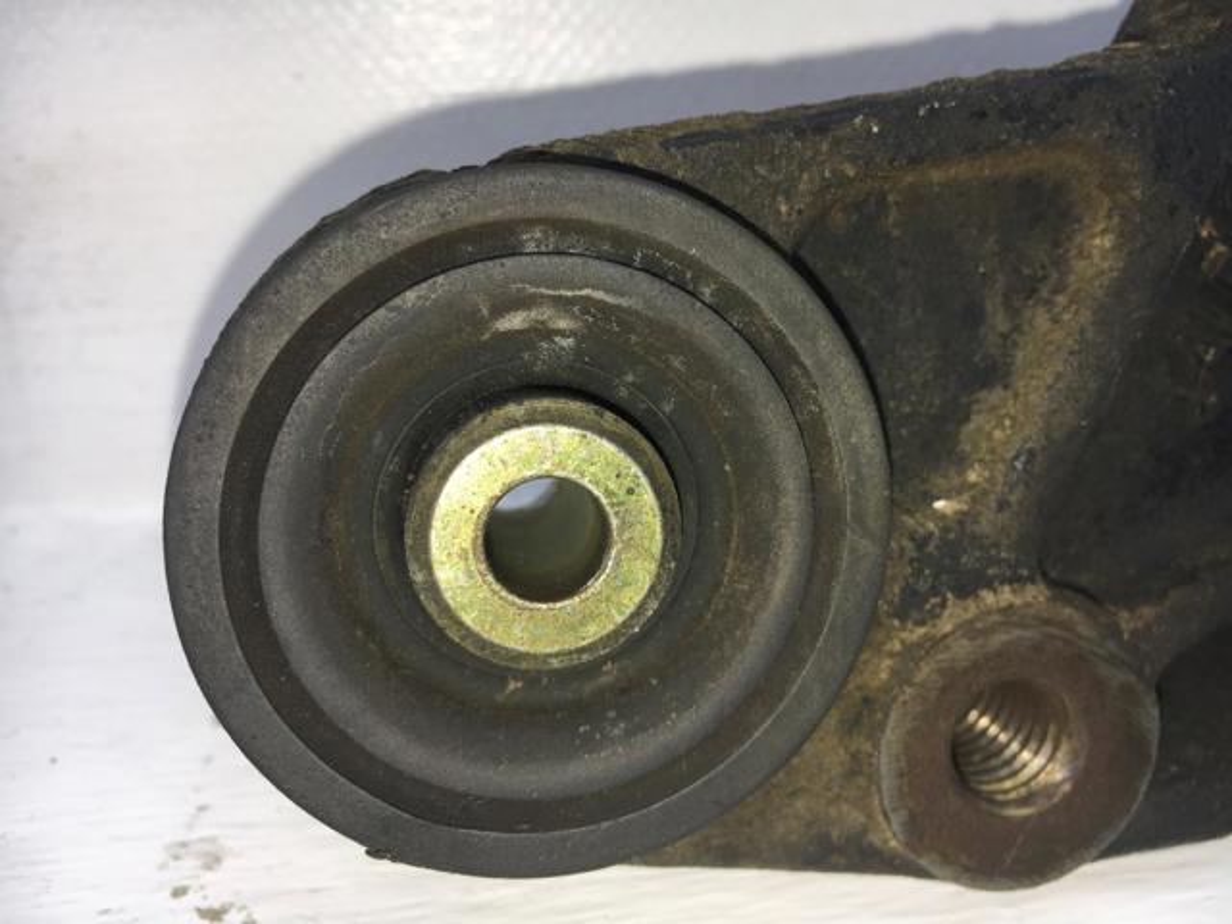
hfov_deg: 61.7
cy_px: 462
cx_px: 616
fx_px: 1032
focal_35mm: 29
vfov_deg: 48.2
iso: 25
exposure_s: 1/193
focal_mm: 4.15
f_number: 2.2
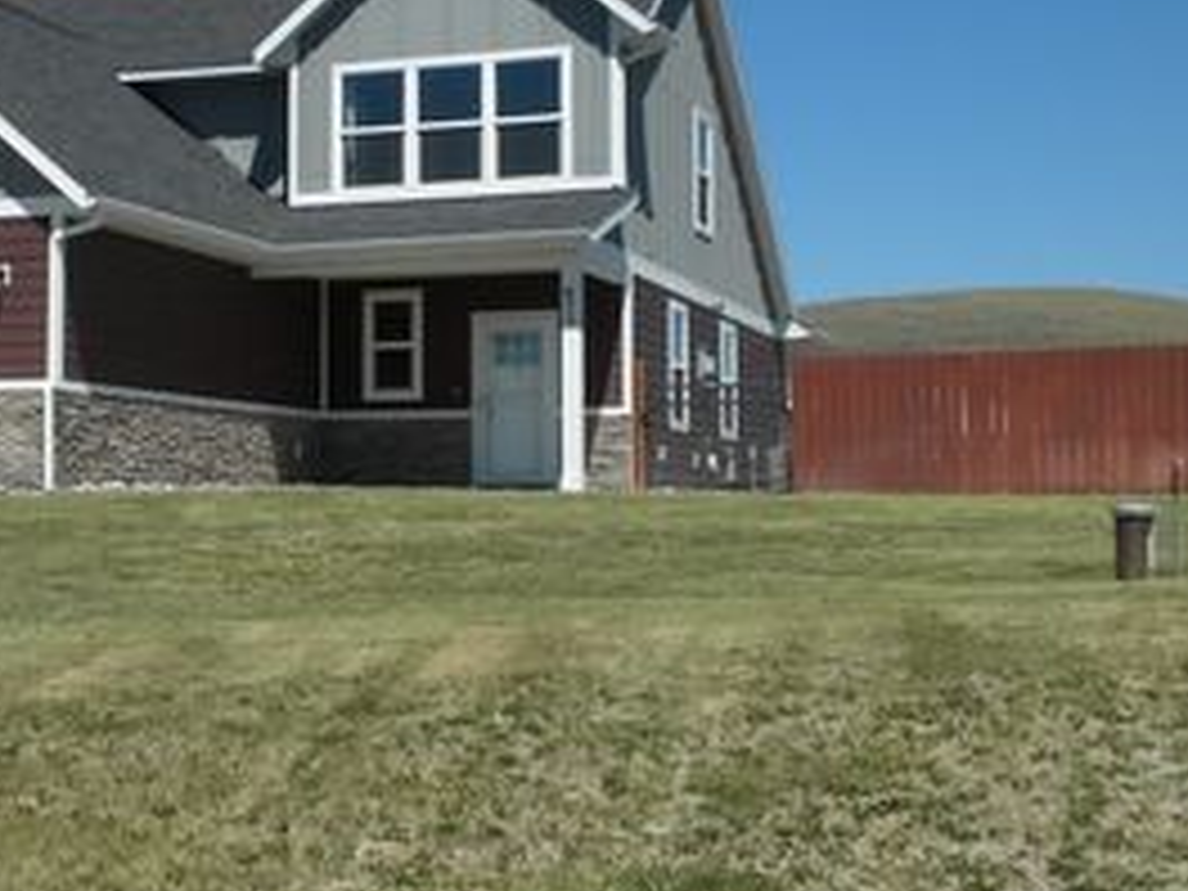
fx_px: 2402
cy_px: 367
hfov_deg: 27.2
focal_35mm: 70
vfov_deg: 21.0
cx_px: 225
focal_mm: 6.6
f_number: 10
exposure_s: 1/166
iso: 64
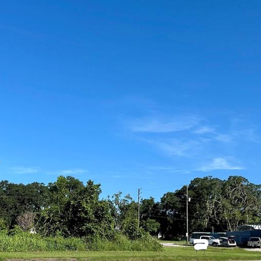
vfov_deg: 36.6
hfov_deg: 36.7
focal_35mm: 46
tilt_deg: +10.2
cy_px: 163
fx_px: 392
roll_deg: -1.4
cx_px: 107
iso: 50
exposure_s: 1/3831
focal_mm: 5.7
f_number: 1.5
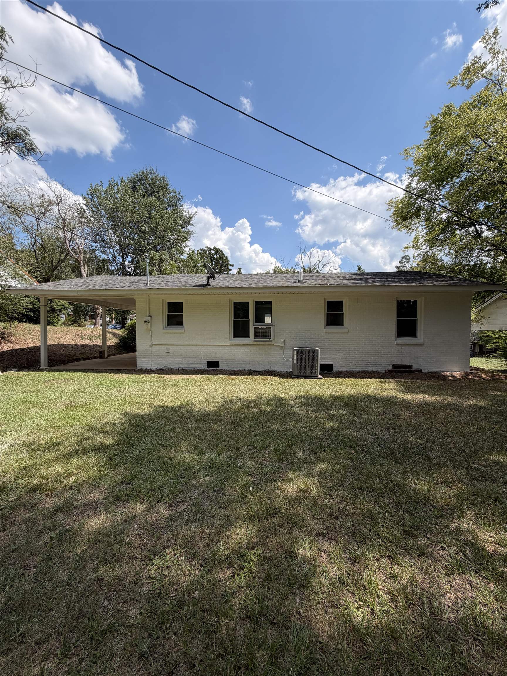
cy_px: 338
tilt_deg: -1.4
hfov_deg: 85.7
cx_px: 254
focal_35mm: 14
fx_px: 273
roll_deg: -0.4
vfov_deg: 102.1
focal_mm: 2.22
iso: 32
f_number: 2.2
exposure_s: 1/770
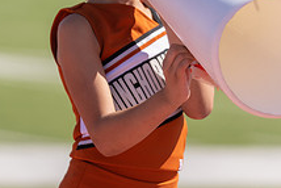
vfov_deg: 2.6
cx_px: 140
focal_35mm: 536
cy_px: 28
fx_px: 4186
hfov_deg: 3.8
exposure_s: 1/2000
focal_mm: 198
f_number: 2.8
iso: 100
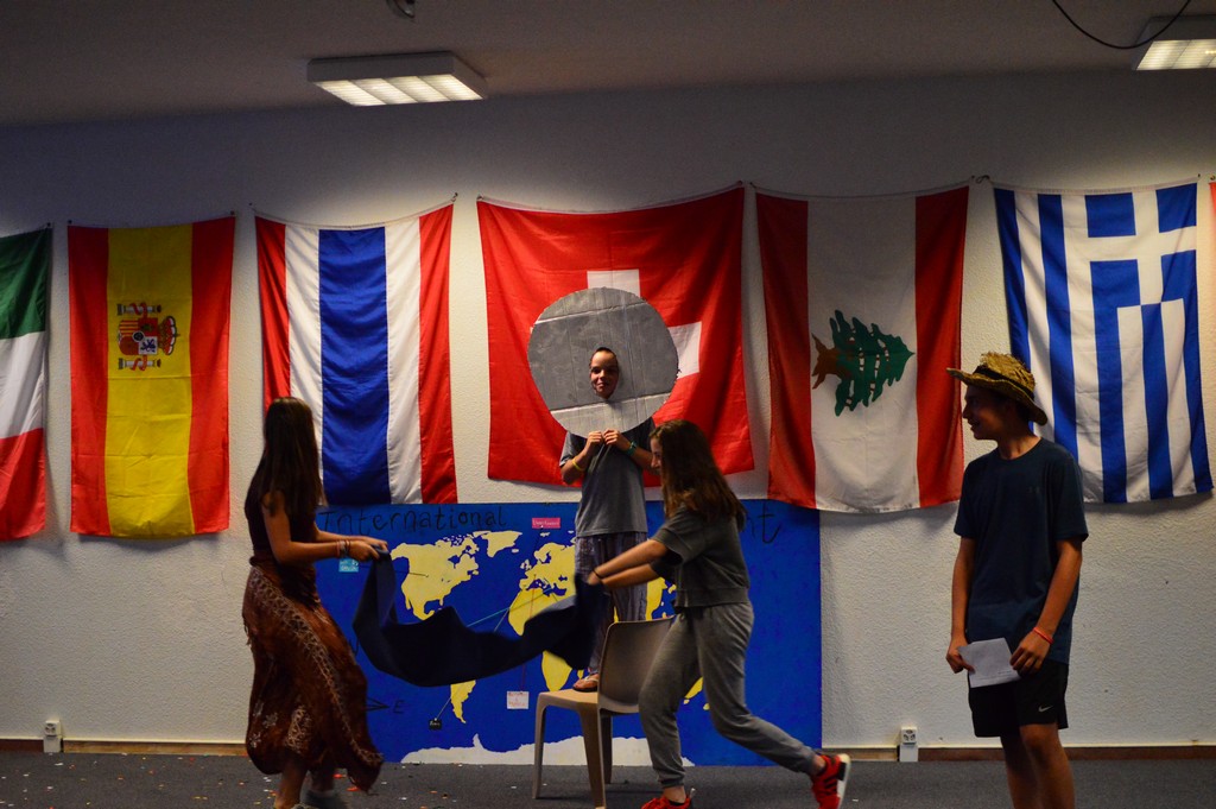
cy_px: 404
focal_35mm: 52
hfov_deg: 37.9
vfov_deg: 25.7
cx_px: 608
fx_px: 1772
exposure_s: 1/200
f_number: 1.8
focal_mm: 35
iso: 3200
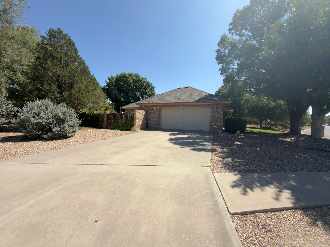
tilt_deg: -1.1
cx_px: 165
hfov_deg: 102.1
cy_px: 124
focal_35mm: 14
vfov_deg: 85.7
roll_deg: -1.4
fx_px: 133
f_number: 2.2
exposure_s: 1/826
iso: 16
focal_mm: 2.22
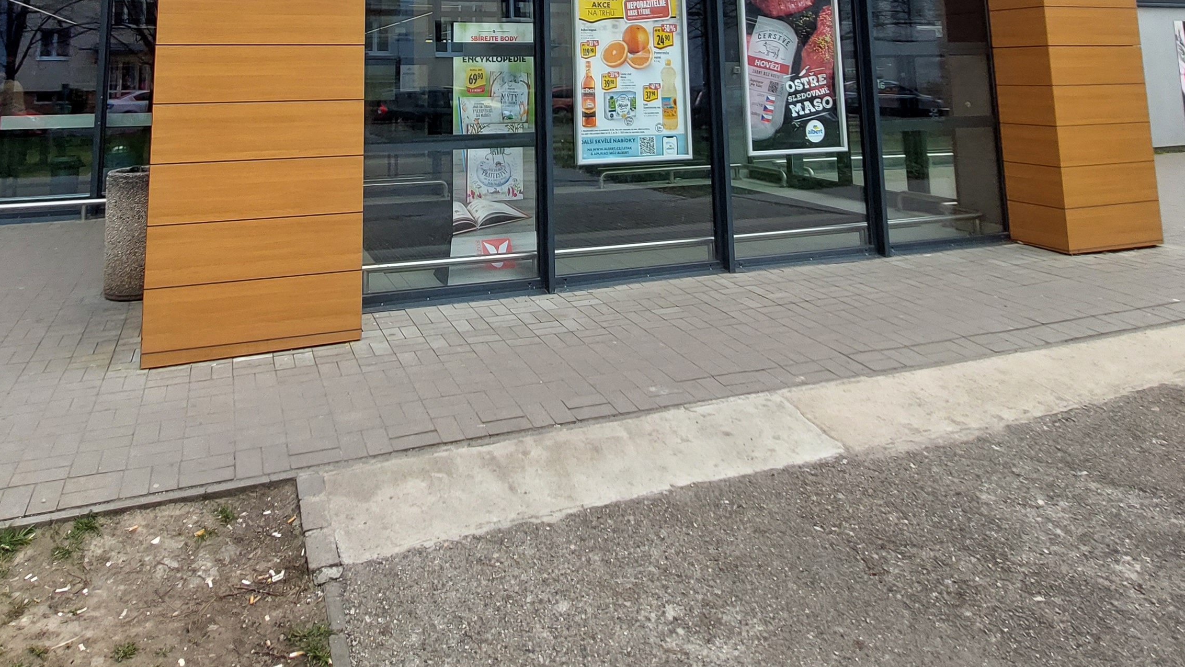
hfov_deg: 73.5
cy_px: -19
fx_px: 786
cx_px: 492
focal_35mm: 25
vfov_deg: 39.7
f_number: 2.2
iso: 50
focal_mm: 1.74
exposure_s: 1/685
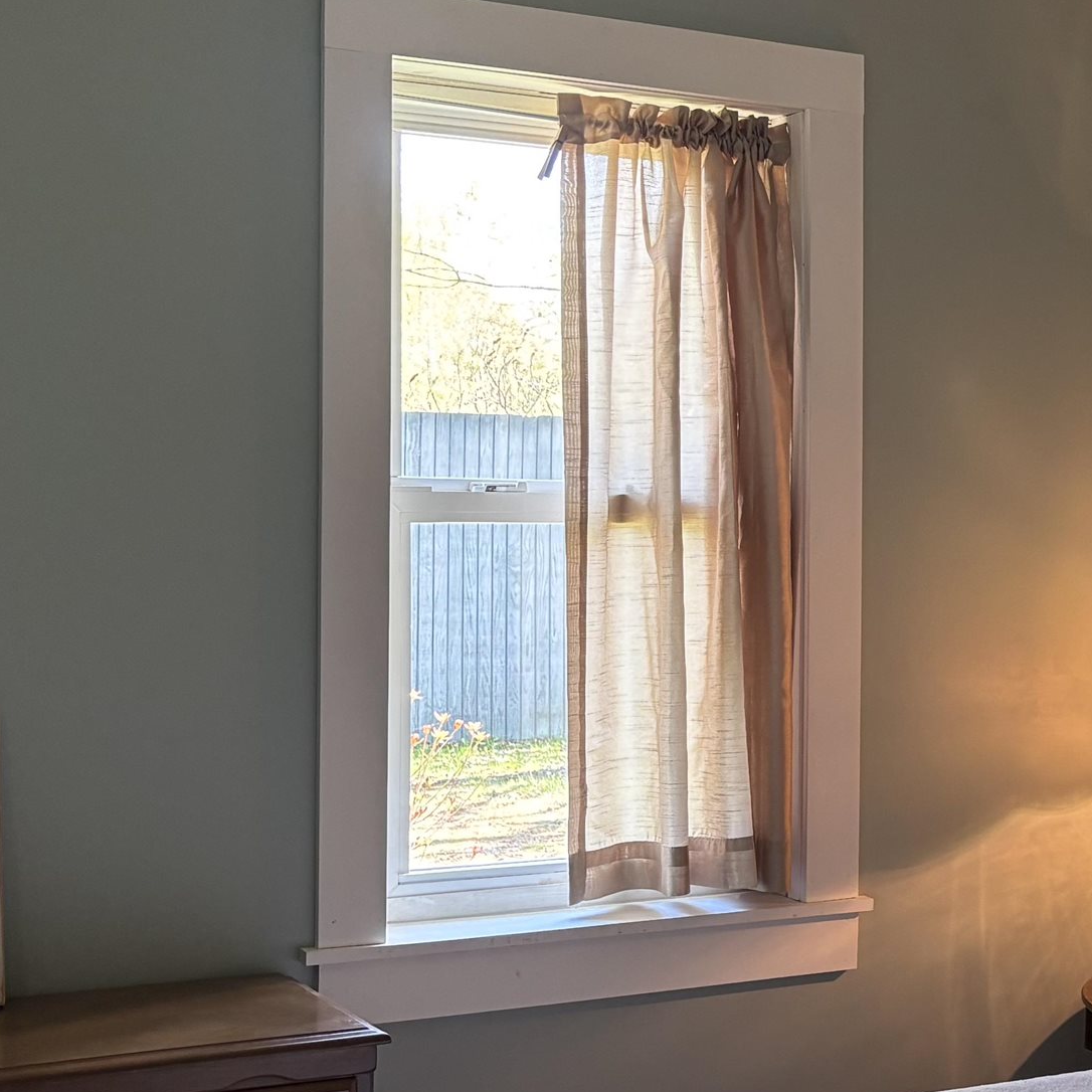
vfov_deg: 26.5
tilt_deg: -1.6
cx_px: 1123
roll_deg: -0.6
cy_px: 559
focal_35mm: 65
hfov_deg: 25.1
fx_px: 2320
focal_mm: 5.96
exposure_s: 1/60
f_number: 1.6
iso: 160
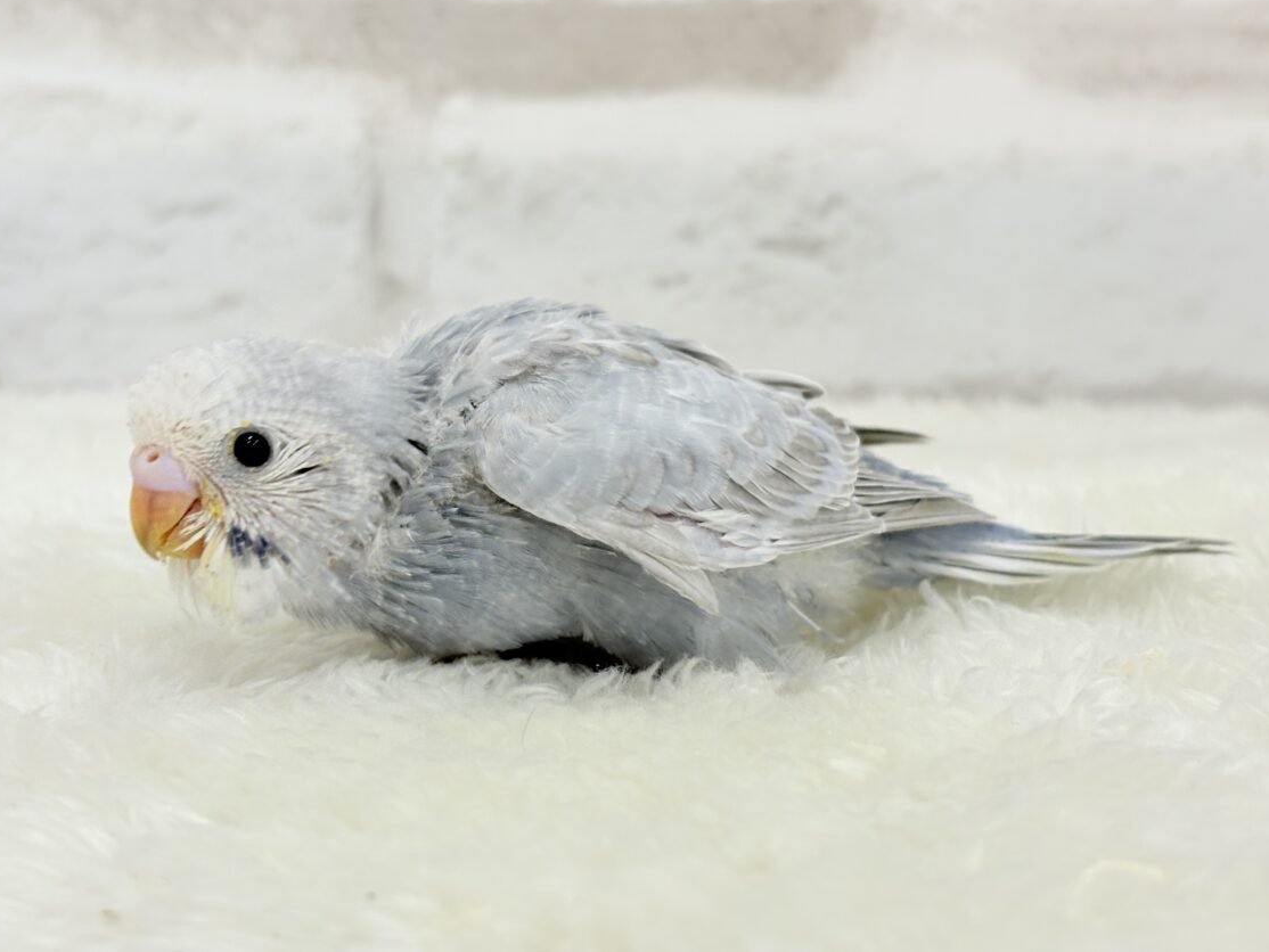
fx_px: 2053
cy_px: 441
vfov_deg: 26.1
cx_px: 600
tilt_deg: -9.2
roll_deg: +0.1
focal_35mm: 56
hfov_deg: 34.3
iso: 64
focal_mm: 5.96
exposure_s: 1/100
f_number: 1.6
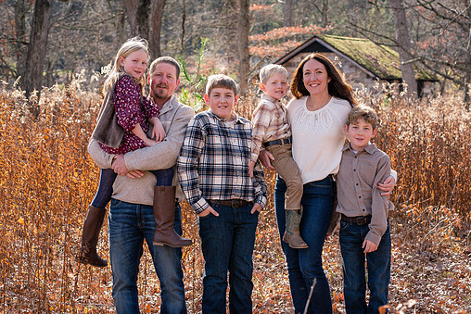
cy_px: 177
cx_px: 231
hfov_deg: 21.0
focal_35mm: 97
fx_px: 1269
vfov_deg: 14.1
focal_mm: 85
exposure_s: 1/250
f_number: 6.3
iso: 250
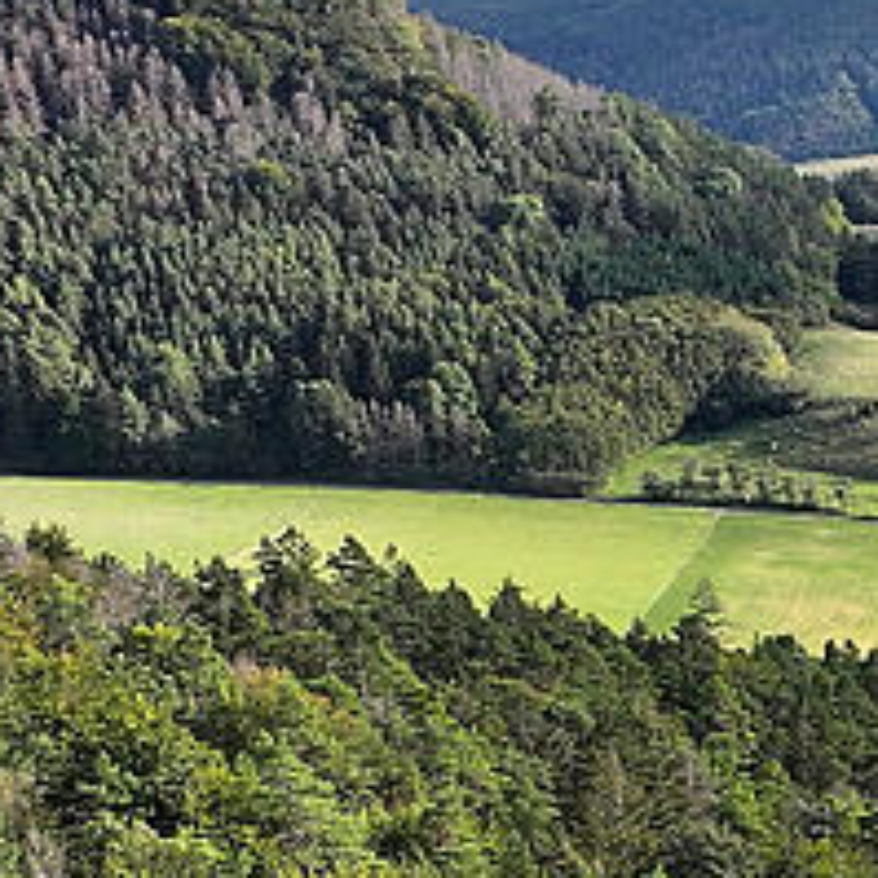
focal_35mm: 109
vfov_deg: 15.6
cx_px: 1460
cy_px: 964
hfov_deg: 14.5
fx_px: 3128
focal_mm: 12.29
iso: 240
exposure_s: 1/1250
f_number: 2.8
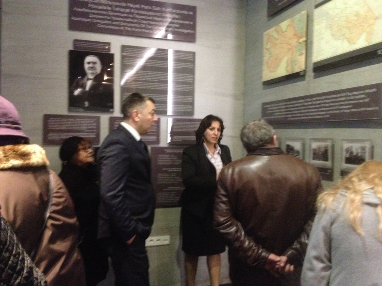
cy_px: 143
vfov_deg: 40.7
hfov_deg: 52.6
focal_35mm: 35
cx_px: 191
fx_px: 386
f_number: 2.4
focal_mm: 4.28
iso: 800
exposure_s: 1/15
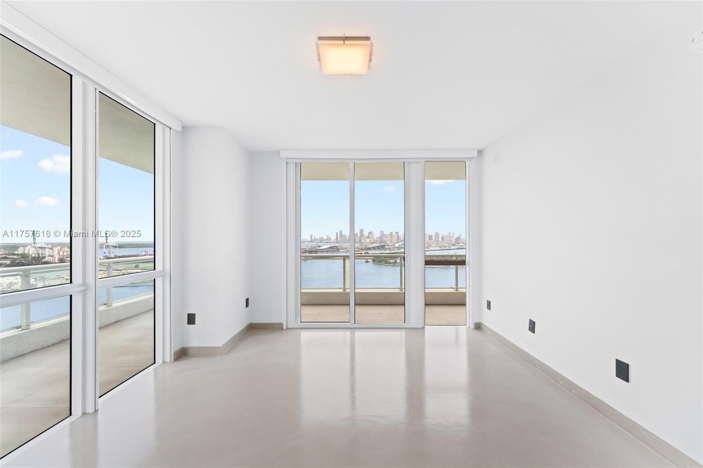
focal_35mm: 14
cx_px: 352
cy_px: 234
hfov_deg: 104.3
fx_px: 273
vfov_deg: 81.2
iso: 200
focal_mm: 14
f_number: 8
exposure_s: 1/20
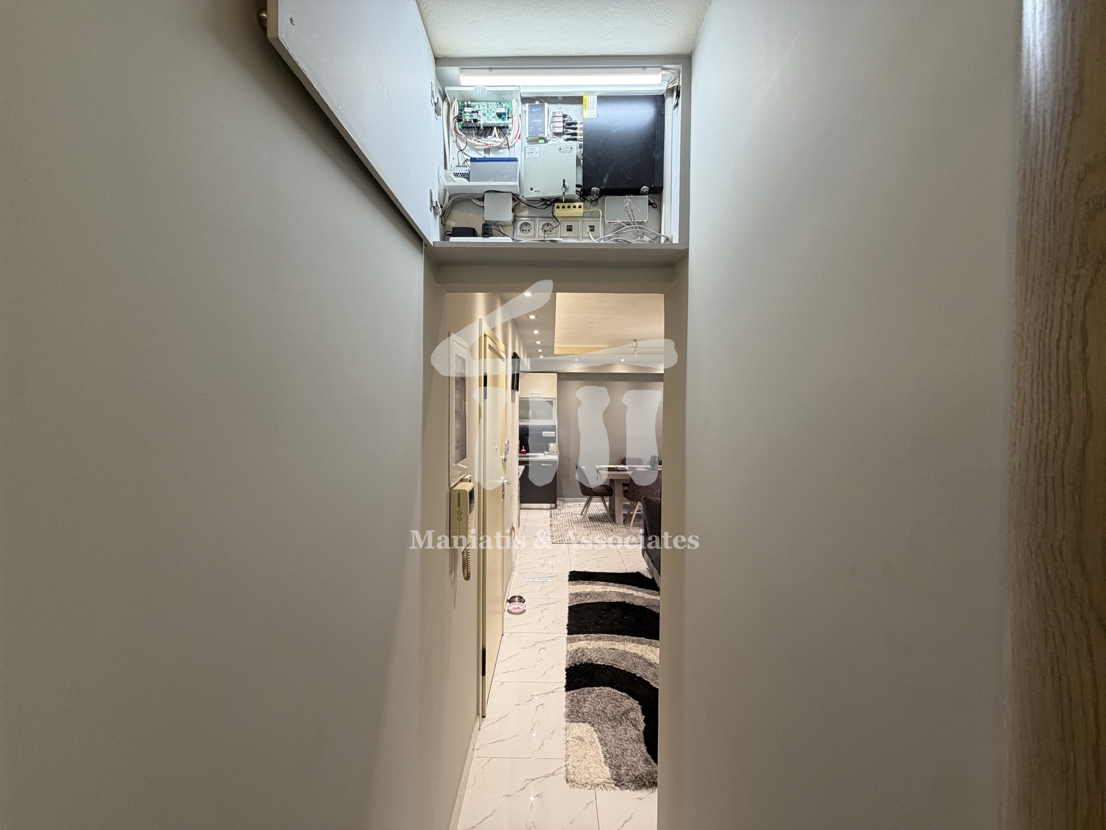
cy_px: 415
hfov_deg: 102.1
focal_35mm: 14
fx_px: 447
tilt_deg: -1.1
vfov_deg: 85.7
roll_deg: -0.6
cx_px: 553
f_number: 2.2
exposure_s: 1/50
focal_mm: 2.22
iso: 160
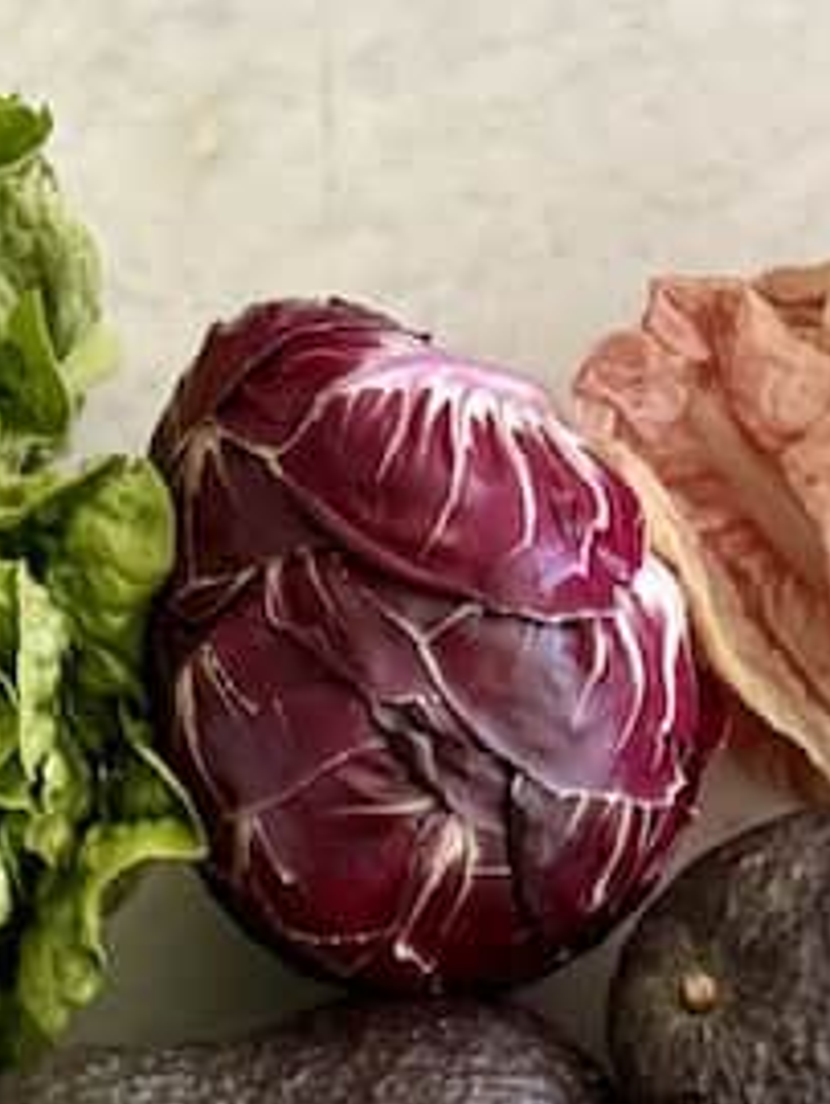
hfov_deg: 10.4
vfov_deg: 11.2
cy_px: 2776
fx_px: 4533
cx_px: 642
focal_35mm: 142
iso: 160
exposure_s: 1/121
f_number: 1.8
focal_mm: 6.8
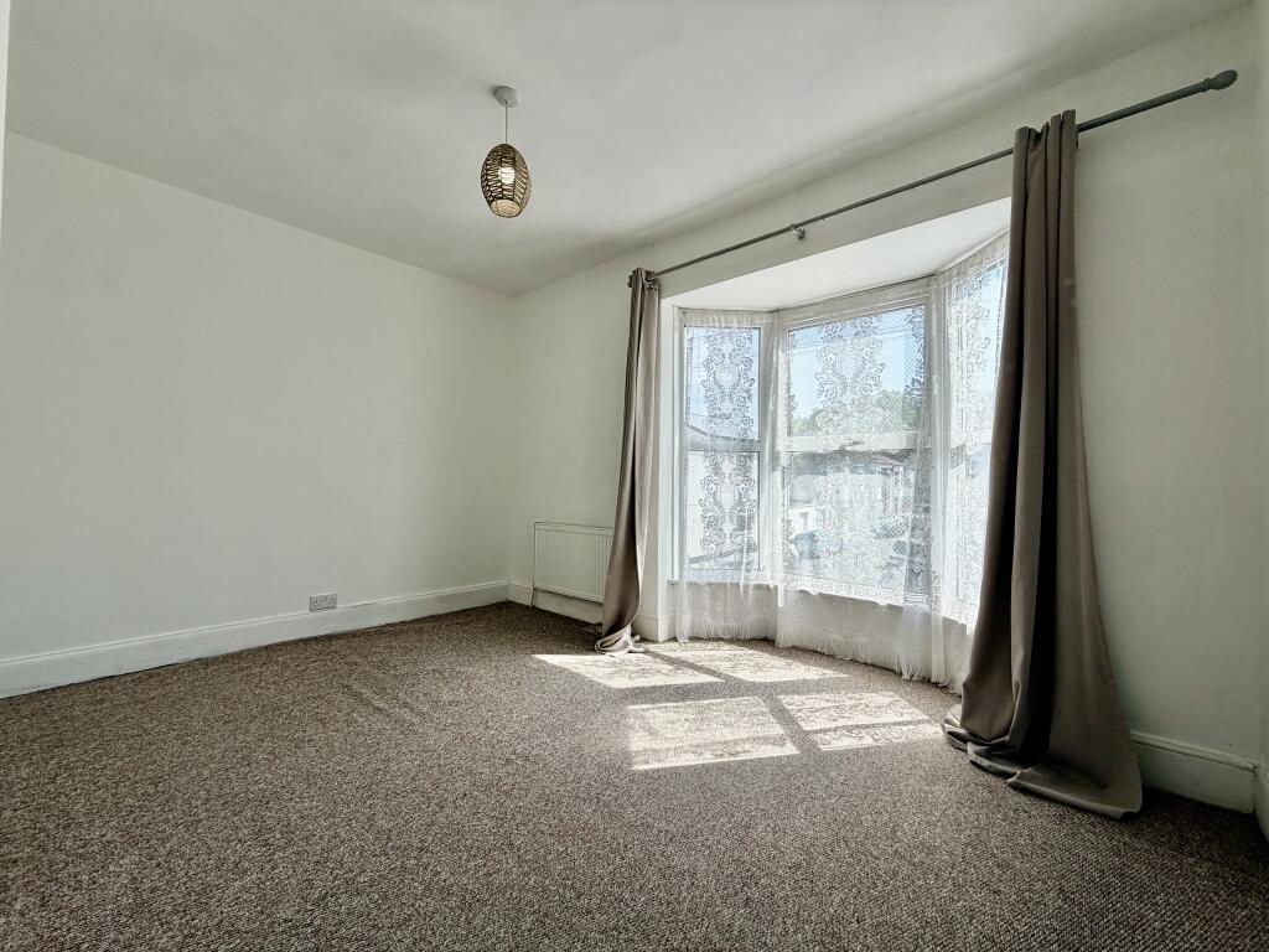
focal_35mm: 14
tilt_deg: +0.7
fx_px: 513
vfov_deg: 85.7
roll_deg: -0.5
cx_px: 634
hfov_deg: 102.1
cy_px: 476
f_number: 2.2
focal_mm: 2.22
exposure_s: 1/502
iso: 50
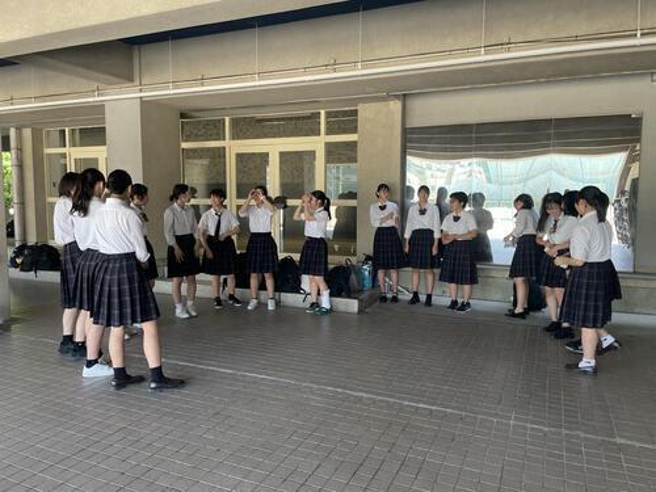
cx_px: 328
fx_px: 493
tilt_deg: -4.7
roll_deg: +0.2
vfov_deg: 53.1
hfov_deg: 67.3
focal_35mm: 26
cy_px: 246
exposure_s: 1/121
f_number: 1.6
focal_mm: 4.2
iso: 64
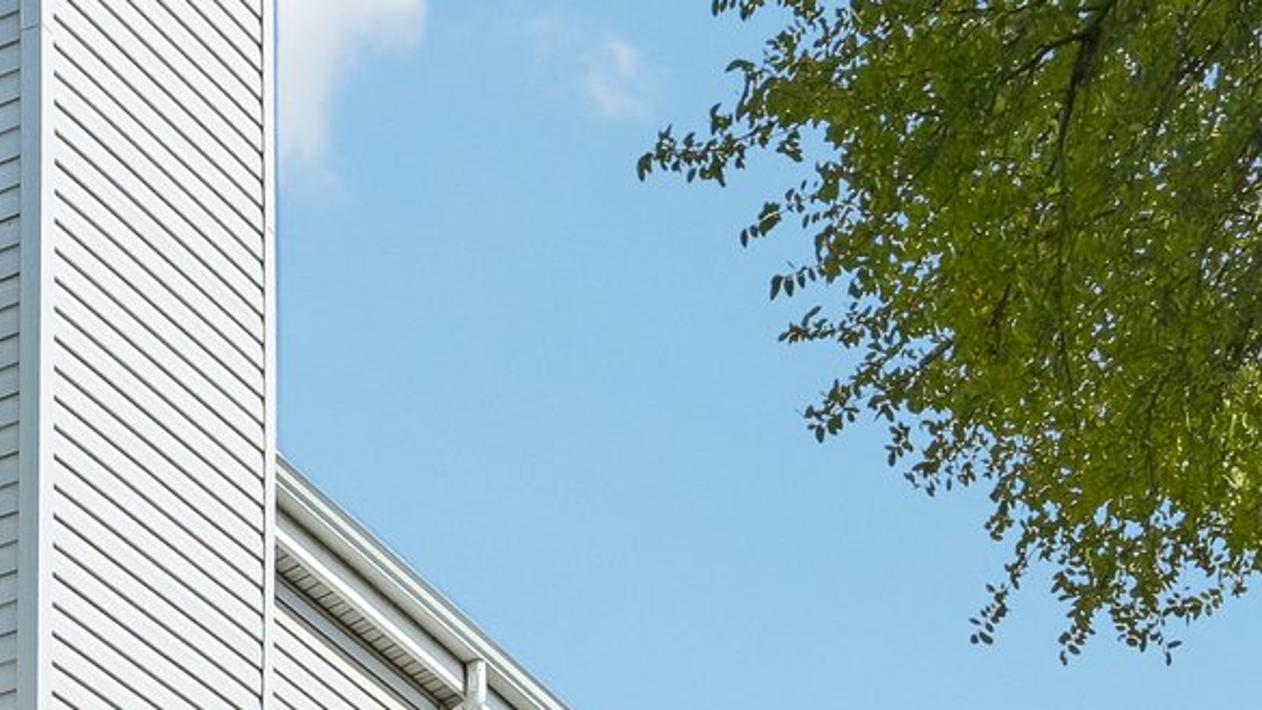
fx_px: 4049
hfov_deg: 16.6
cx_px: -464
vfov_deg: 9.9
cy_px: 694
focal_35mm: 121
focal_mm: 22
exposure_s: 1/750
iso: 100
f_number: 6.7
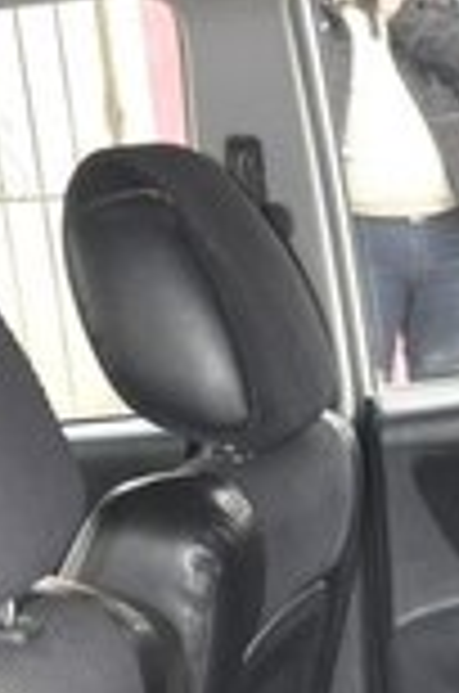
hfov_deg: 10.9
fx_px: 2317
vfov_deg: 15.9
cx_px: 664
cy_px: 963
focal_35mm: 121
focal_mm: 25
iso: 1250
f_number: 4.5
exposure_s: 1/160
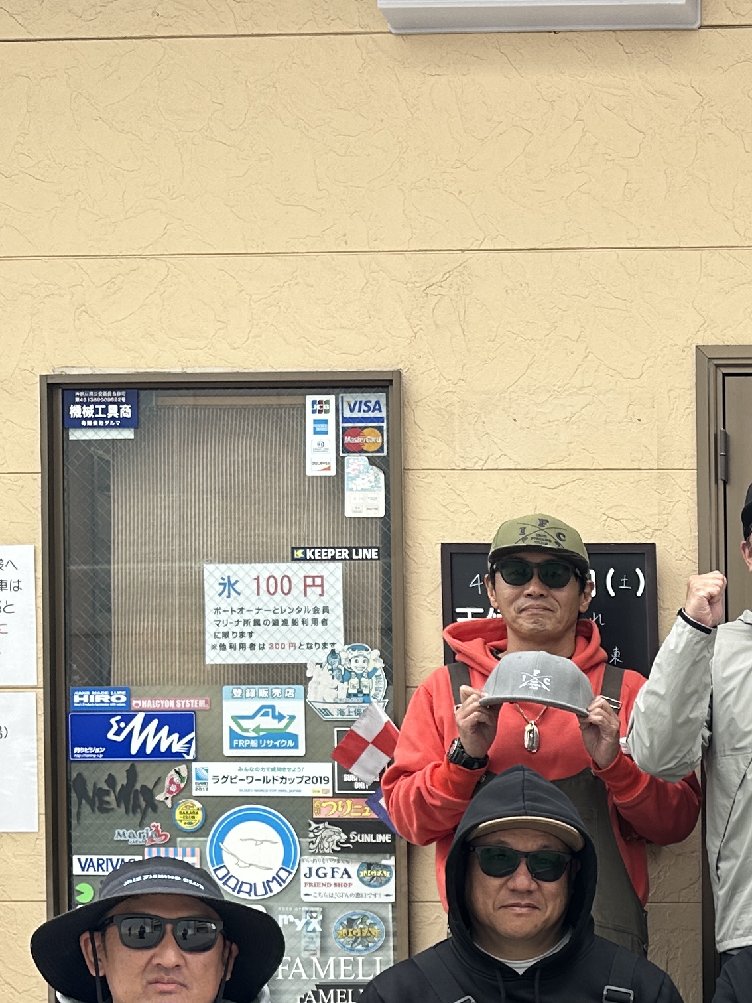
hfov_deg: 20.5
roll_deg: -0.4
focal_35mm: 64
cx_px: 1031
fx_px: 1854
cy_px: 982
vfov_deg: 28.5
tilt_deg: -1.6
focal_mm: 6.86
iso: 80
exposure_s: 1/836
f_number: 1.78
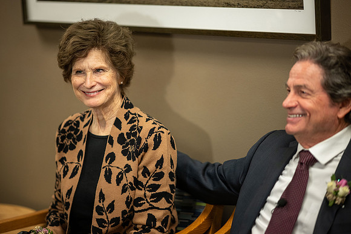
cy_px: 117
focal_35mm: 105
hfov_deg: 19.5
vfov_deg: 13.0
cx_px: 176
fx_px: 1024
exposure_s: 1/500
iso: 1000
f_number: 1.4
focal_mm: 105
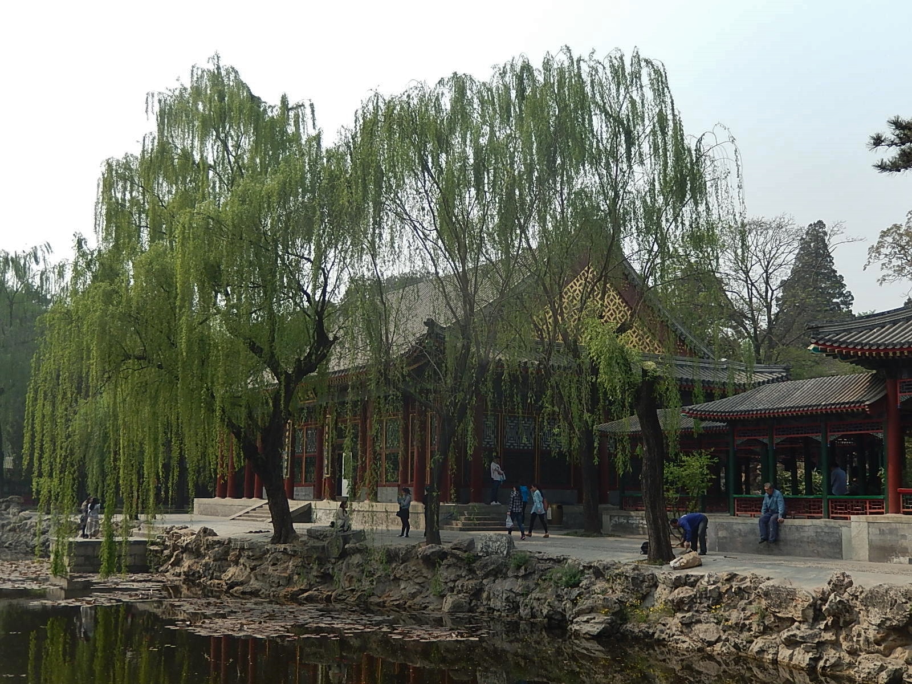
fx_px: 1080
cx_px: 456
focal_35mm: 41
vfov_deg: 35.1
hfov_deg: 45.8
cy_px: 342
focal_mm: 7.3
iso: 125
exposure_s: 1/800
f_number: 4.2
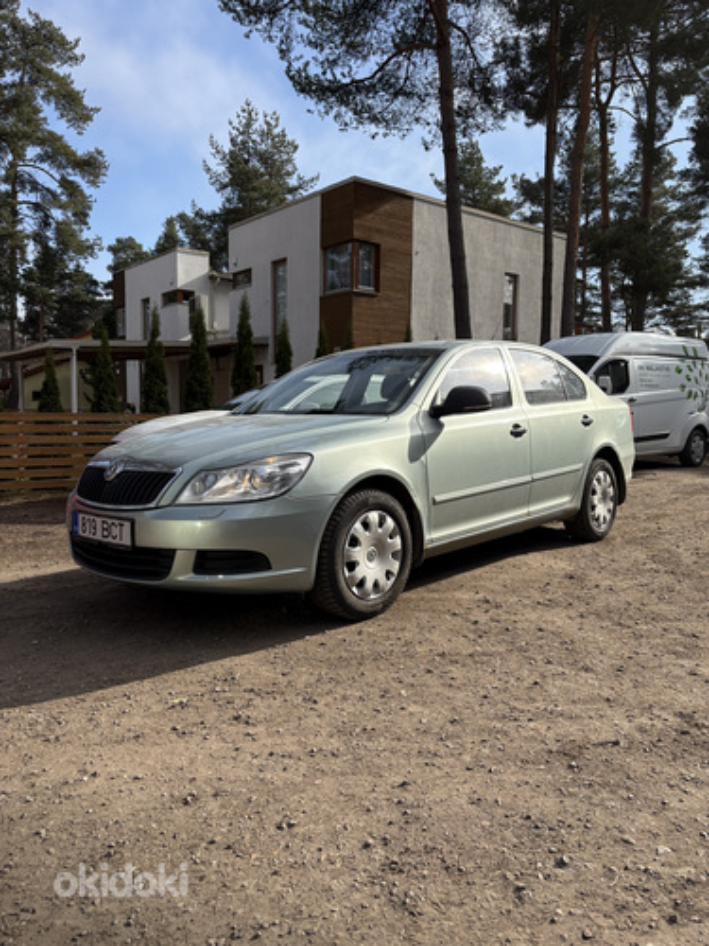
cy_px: 473
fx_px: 710
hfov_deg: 53.1
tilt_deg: -2.5
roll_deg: +0.2
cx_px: 354
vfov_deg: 67.3
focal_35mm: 26
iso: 64
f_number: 1.6
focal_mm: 5.96
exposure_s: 1/4065
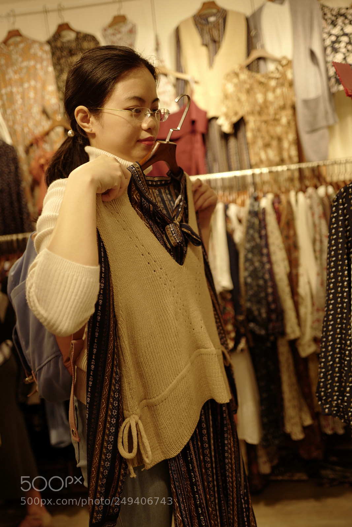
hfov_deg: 46.4
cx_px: 176
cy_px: 264
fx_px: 411
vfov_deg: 65.5
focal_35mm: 28
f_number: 1.7
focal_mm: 28
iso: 100
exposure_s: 1/125
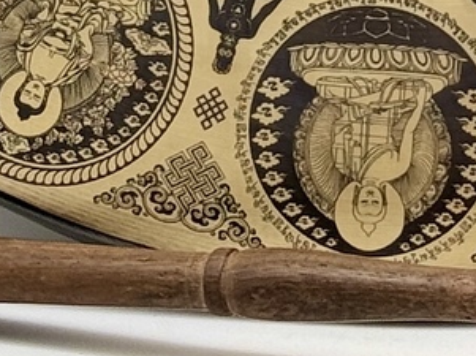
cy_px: -639
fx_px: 4422
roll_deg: +0.0
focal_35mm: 322
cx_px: 362
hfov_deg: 6.2
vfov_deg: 4.5
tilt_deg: -8.0
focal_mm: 6.76
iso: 50
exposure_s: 1/100
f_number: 1.78
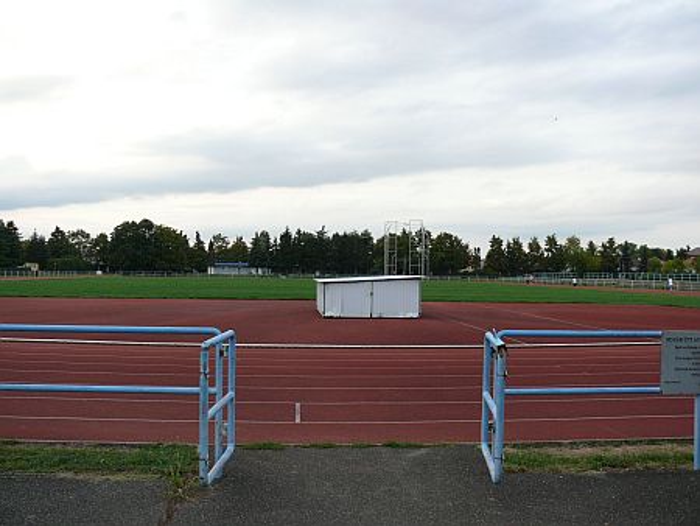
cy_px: 263
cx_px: 350
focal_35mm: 35
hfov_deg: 52.6
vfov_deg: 40.7
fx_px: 708
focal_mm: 7.4
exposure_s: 1/100
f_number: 3.2
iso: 100
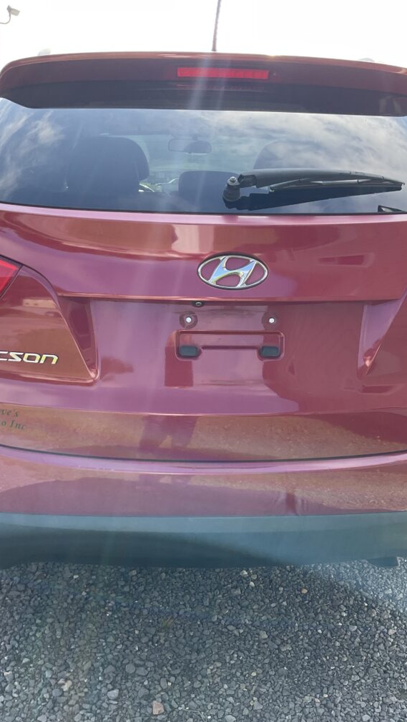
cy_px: 363
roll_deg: -3.0
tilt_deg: -15.3
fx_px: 614
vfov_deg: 61.0
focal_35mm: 32
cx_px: 207
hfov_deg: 36.7
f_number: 1.8
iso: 16
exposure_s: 1/302
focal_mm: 3
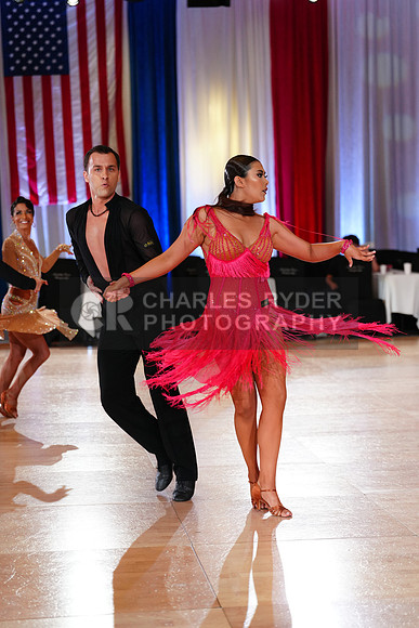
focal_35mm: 78
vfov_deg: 26.0
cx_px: 210
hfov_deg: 17.5
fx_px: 1361
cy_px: 314
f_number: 2.8
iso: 1600
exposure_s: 1/400
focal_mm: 78
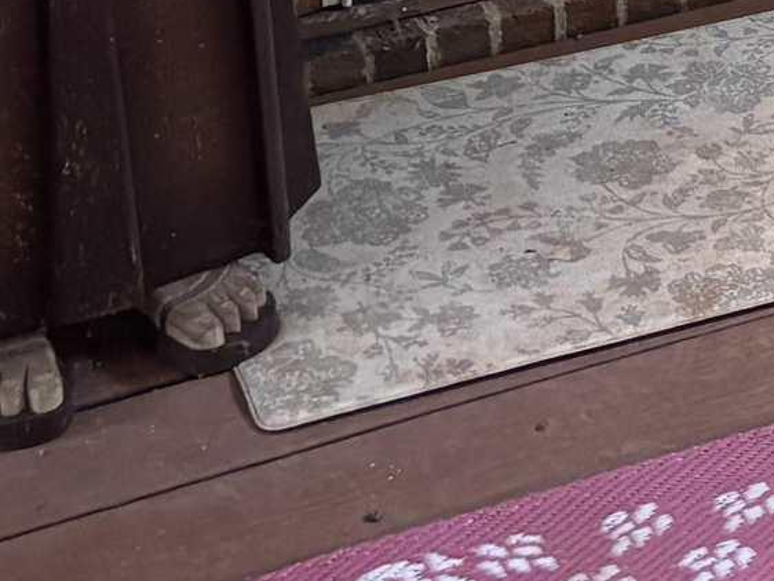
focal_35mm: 142
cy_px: -962
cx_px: 1102
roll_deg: -0.3
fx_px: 3176
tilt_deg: -9.2
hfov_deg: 13.2
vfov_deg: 9.1
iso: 250
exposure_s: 1/60
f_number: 1.6
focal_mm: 5.96
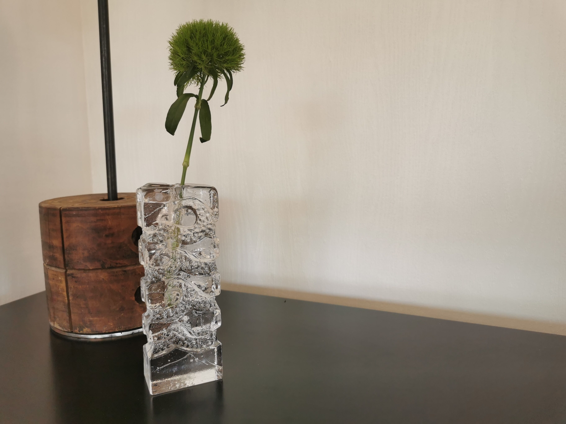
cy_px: 212
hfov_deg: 65.3
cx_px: 283
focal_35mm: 27
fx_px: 441
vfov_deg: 51.4
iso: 64
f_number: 1.8
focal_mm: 5.58
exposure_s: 1/100
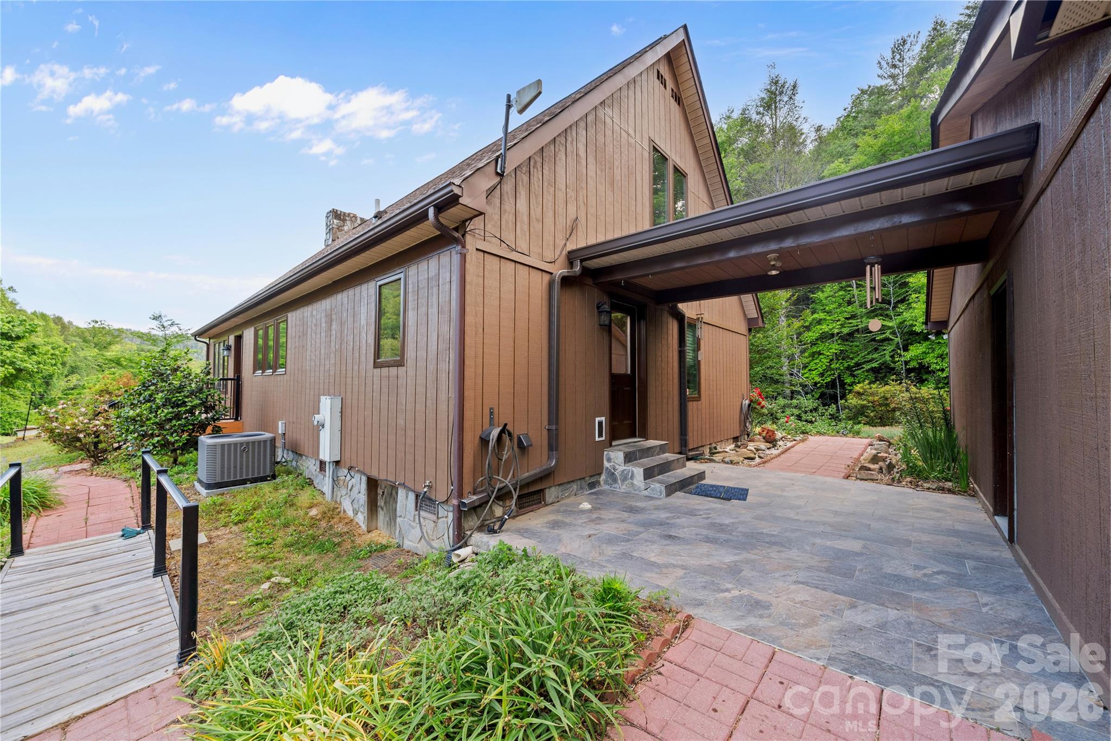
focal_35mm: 13
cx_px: 556
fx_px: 401
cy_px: 370
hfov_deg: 108.3
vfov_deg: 85.4
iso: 160
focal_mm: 13
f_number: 9
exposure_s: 1/6
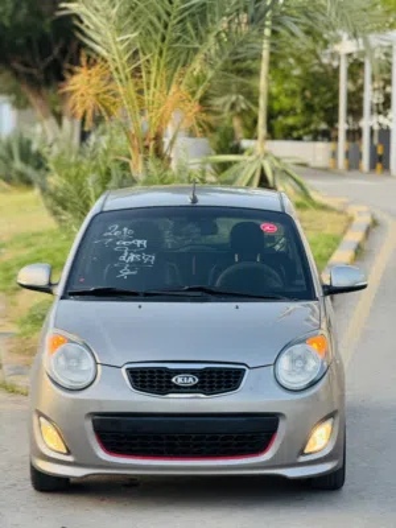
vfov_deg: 16.4
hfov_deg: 12.3
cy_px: 264
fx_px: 1830
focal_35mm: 120
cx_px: 198
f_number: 2.8
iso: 125
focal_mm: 15.66
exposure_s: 1/99
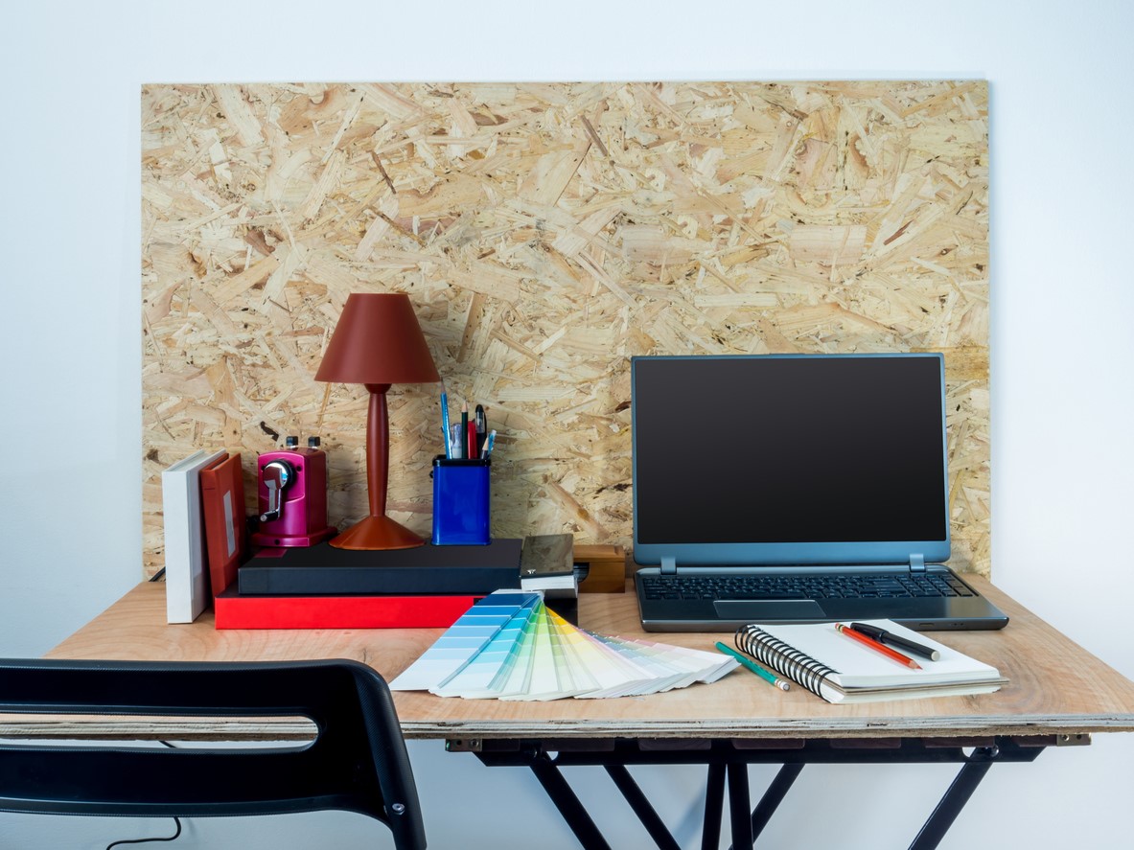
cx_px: 567
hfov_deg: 39.7
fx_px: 1572
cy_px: 425
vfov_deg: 30.3
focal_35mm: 48
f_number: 18
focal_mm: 24
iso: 100
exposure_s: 2
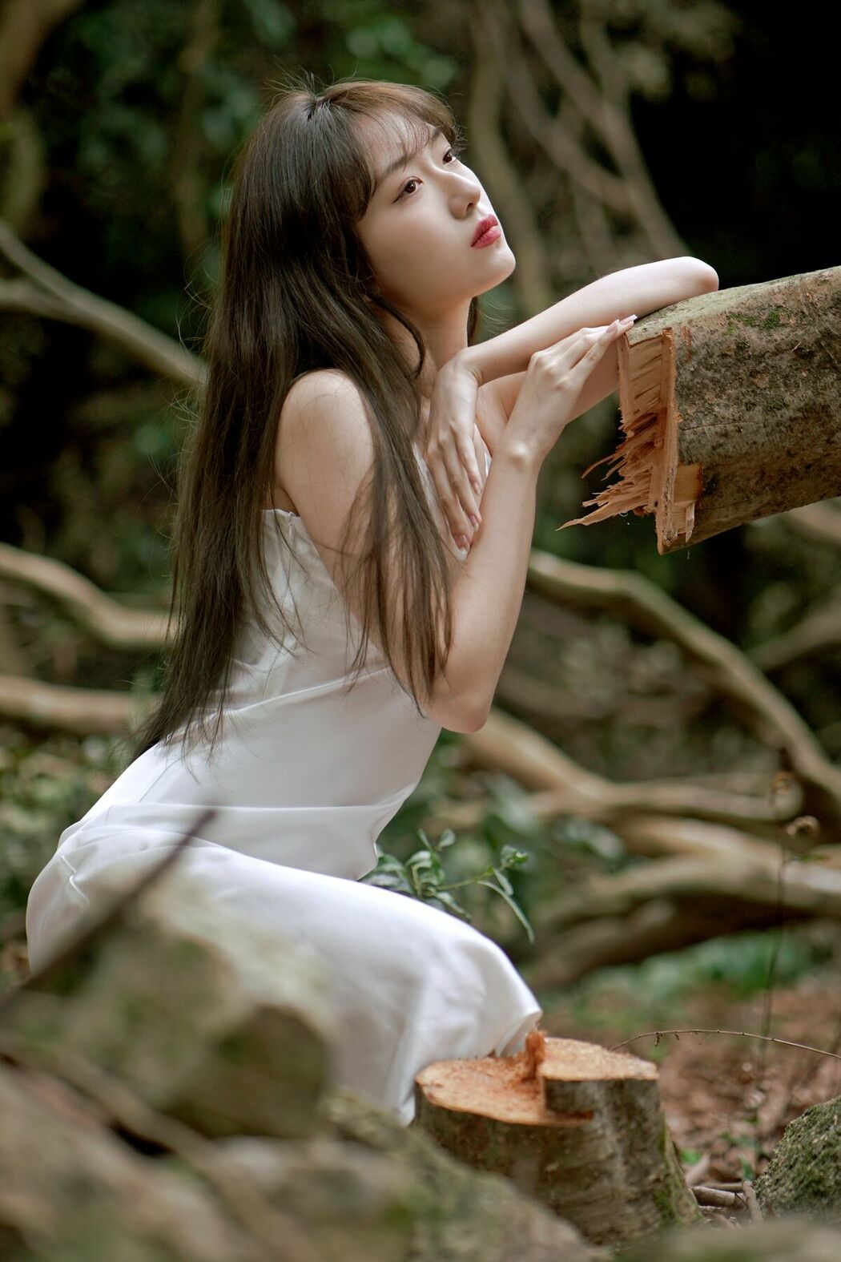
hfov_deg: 10.8
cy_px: 631
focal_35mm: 127
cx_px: 420
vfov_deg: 16.1
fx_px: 4450
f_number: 2
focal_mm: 85
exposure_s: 1/125
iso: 125
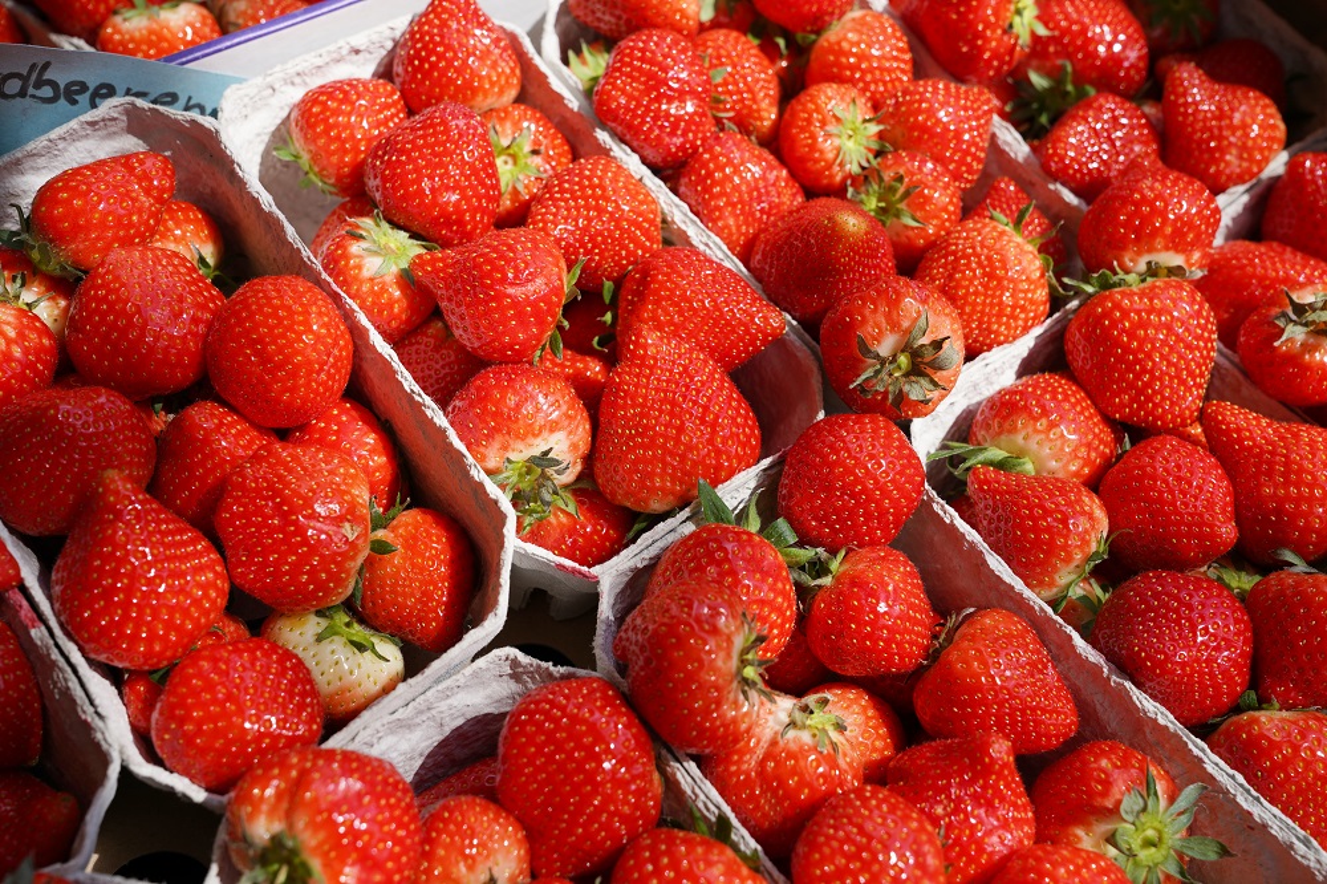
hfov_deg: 46.4
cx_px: 664
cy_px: 442
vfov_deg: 31.9
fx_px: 1548
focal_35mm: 42
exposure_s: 1/400
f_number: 6.3
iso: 100
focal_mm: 42
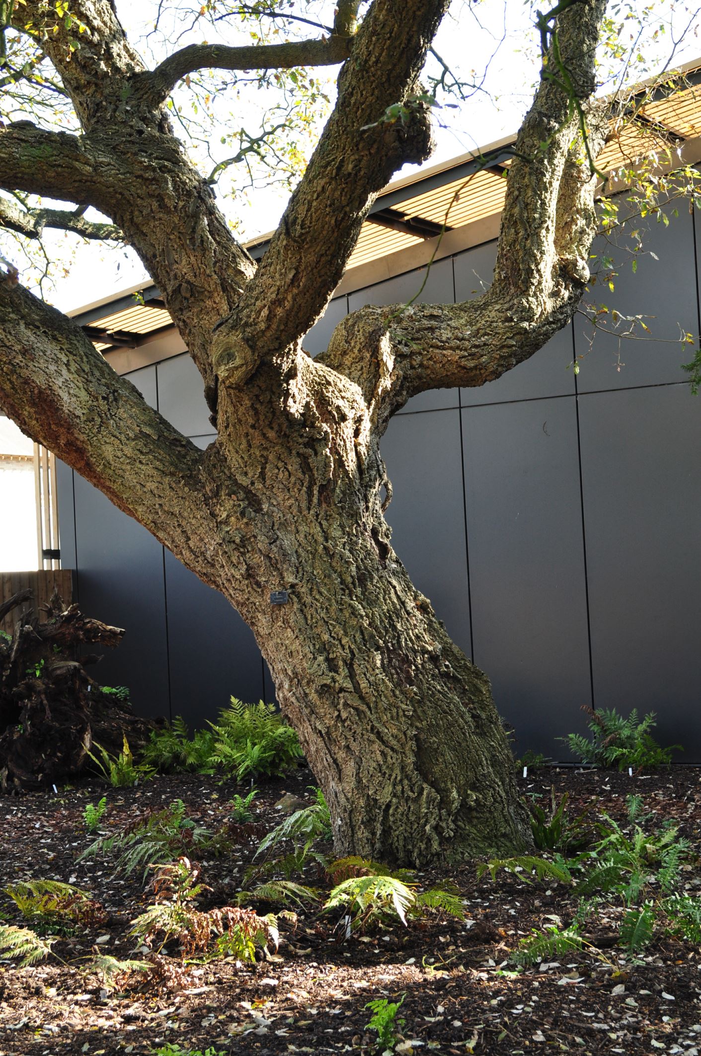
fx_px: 1757
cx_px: 350
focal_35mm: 60
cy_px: 528
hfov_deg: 22.6
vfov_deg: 33.4
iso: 250
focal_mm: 40
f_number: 8
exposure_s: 1/60
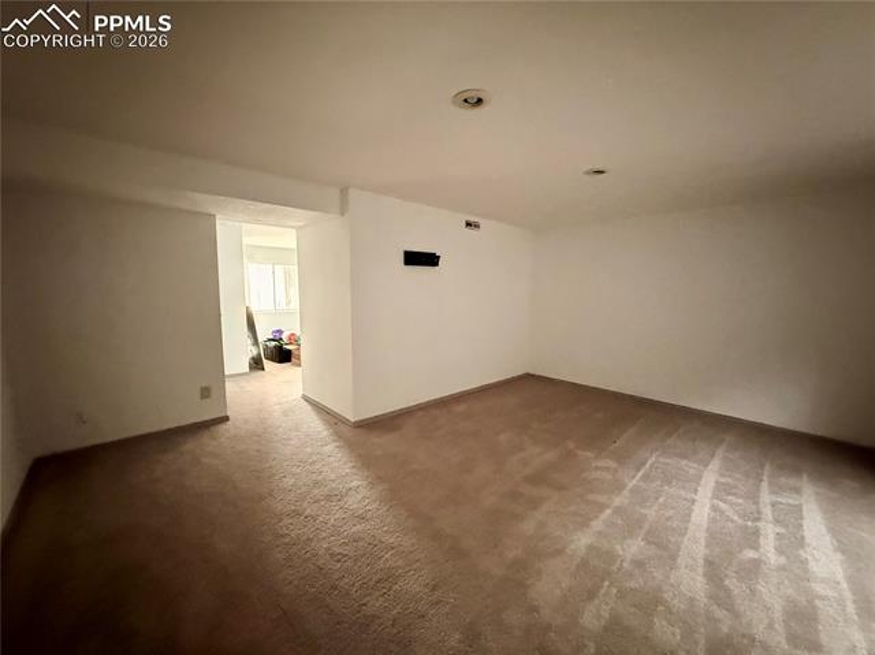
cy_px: 328
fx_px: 354
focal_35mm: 14
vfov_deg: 85.6
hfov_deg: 102.1
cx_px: 438
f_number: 2.2
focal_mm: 2.22
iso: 1250
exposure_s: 1/40
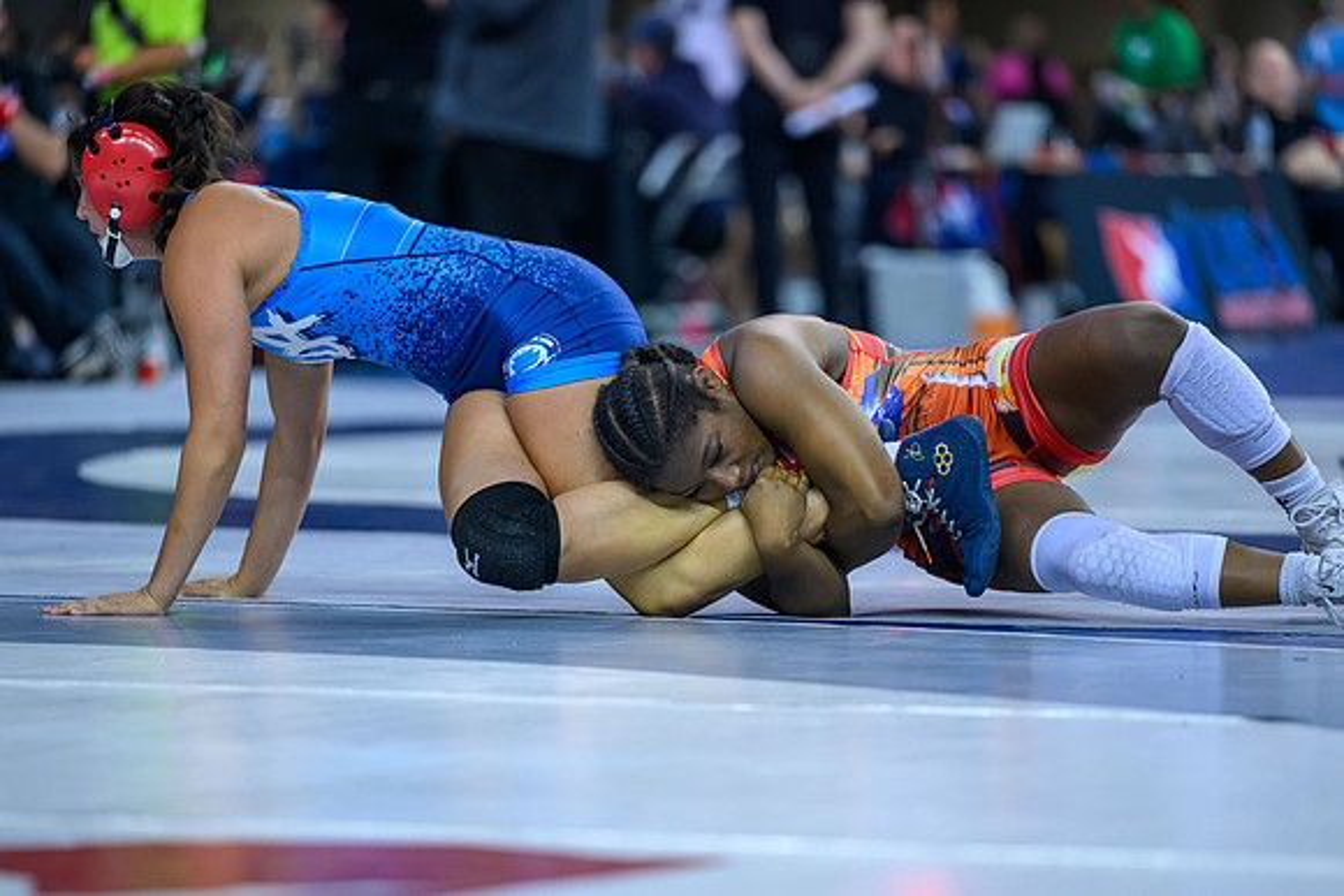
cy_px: 489
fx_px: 8410
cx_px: 673
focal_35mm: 225
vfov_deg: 6.1
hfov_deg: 9.1
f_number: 2.8
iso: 2500
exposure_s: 1/800
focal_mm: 200
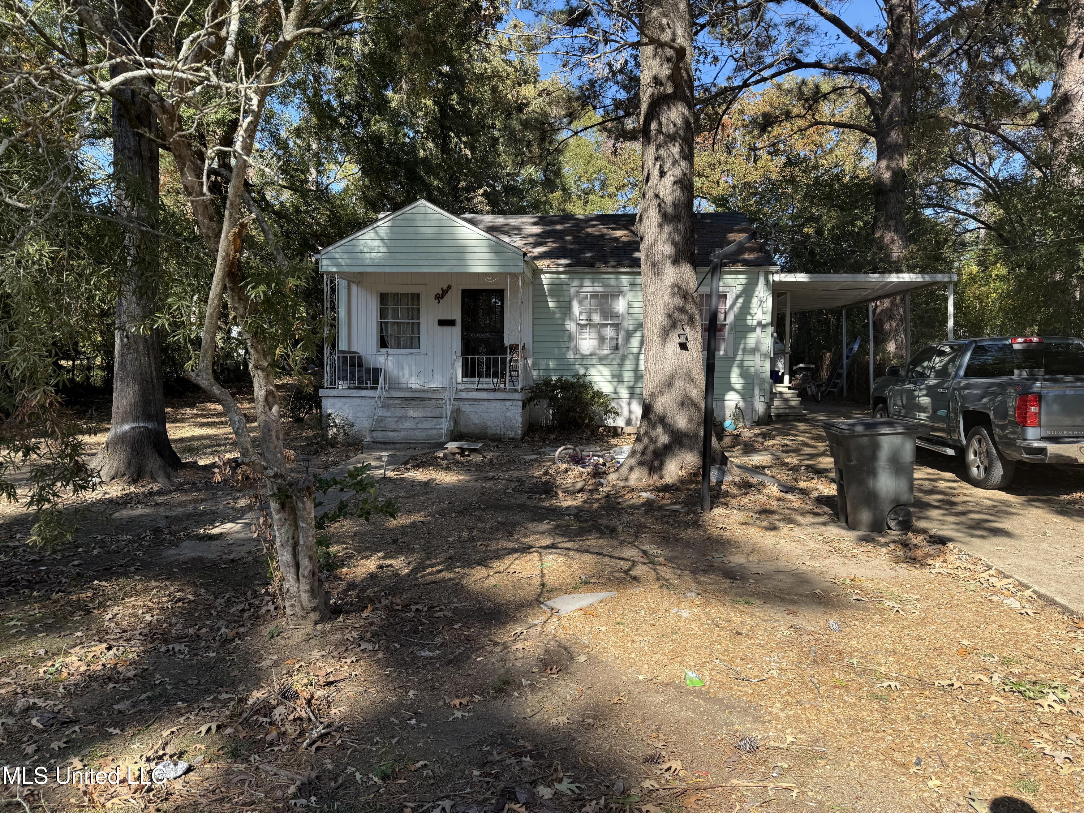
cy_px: 406
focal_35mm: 24
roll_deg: -1.2
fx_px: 752
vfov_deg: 56.8
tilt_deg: -1.8
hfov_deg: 71.6
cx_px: 542
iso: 80
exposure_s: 1/1230
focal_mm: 6.76
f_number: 1.78
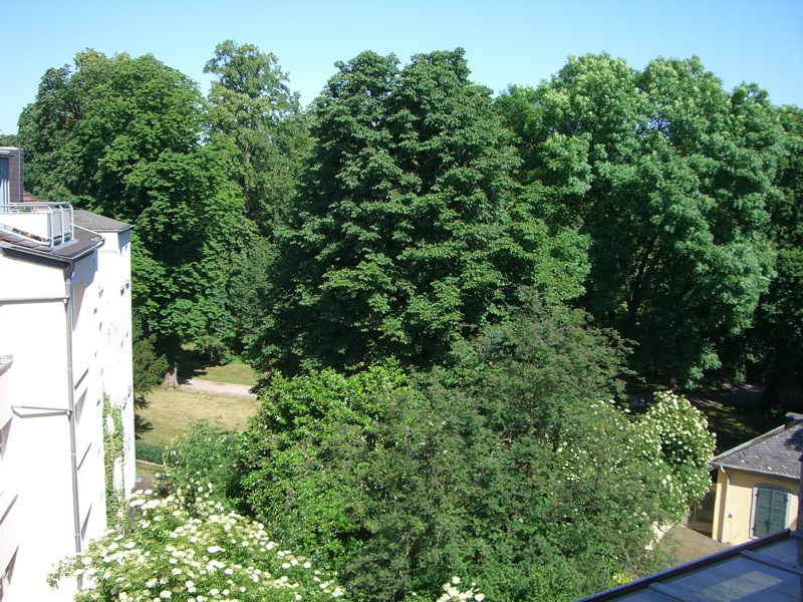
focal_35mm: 38
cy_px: 301
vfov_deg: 37.7
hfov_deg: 49.0
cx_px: 402
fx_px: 881
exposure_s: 1/320
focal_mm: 6.2
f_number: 4.3
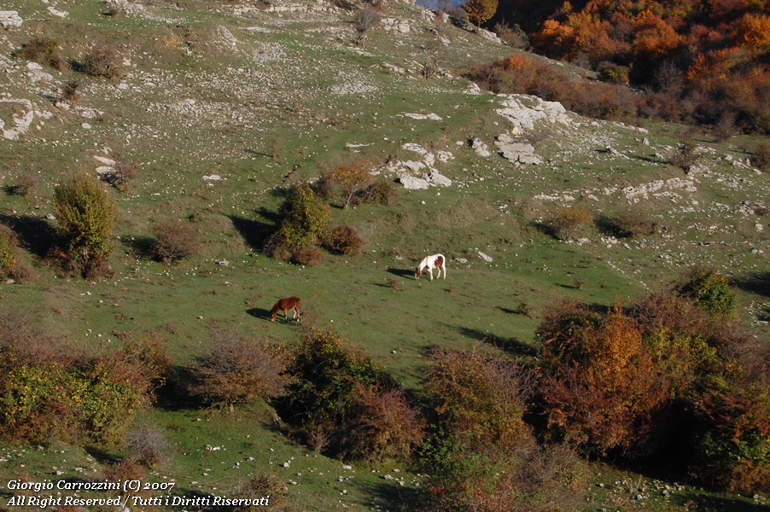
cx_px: 385
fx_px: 1763
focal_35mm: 82
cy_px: 256
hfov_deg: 24.6
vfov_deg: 16.5
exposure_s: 1/400
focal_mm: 55
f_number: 10
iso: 400
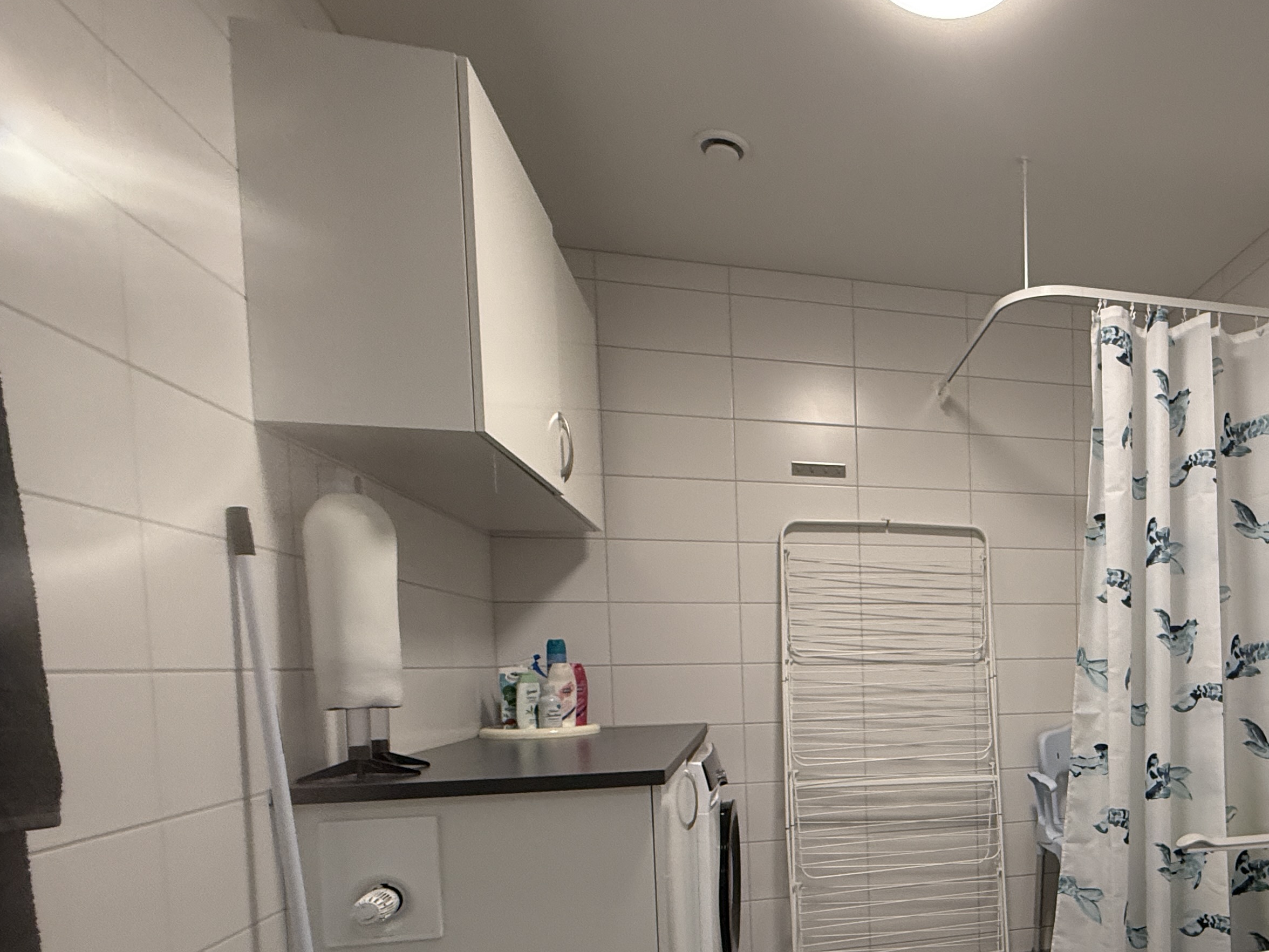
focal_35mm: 24
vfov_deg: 54.4
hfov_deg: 64.6
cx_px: 1032
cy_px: 706
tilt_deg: -3.2
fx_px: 880
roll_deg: +0.8
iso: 250
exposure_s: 1/100
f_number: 2.2
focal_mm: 2.22
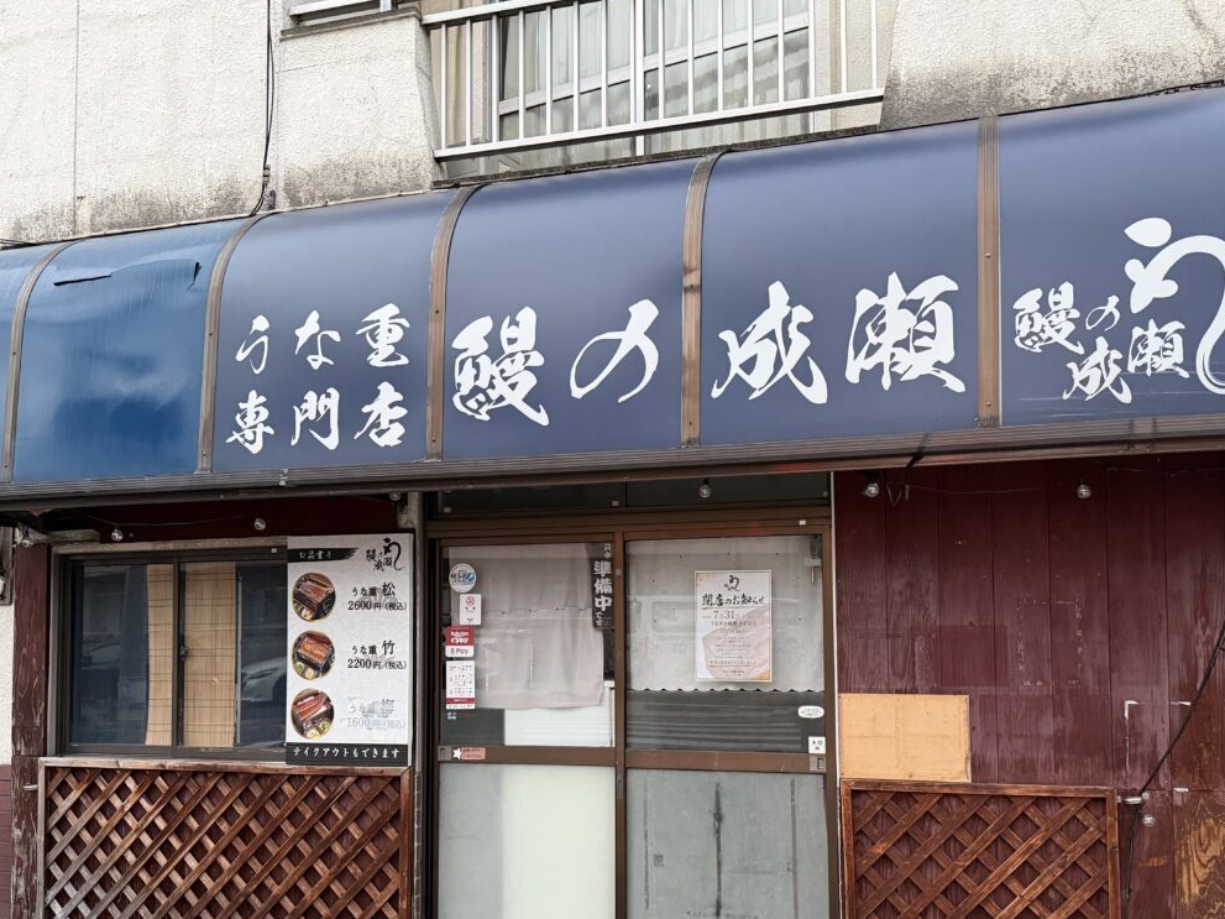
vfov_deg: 45.0
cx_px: 686
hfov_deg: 58.2
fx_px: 1097
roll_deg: +0.2
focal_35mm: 31
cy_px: 580
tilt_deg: +3.6
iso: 400
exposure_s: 1/50
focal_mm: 6.76
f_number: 1.78
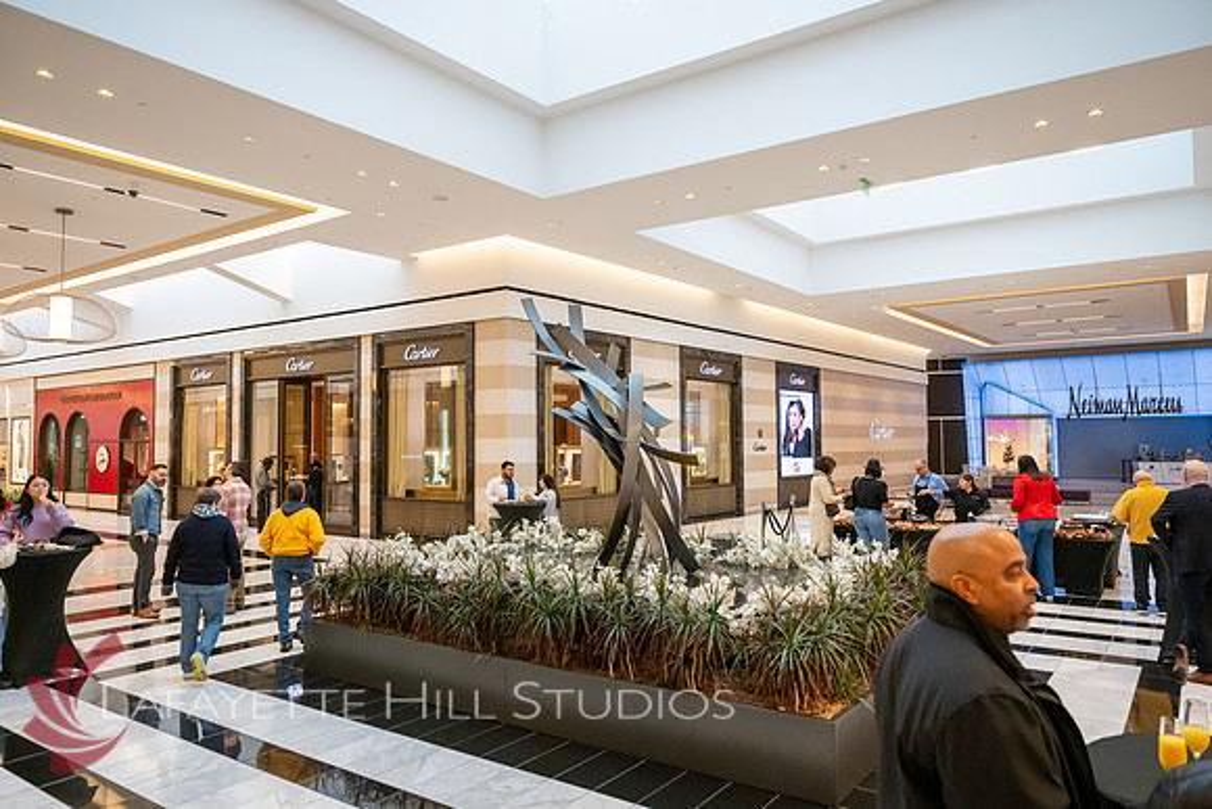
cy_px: 405
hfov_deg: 72.5
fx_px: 826
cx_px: 615
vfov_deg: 52.2
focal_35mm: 25
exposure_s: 1/1000
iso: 3200
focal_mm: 24
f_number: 3.5
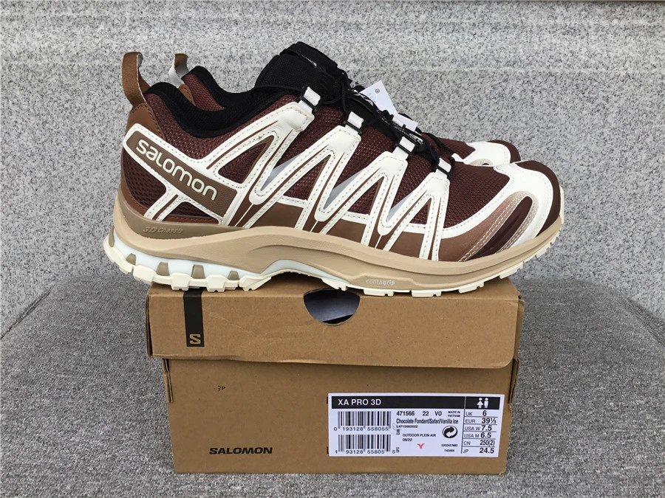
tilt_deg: -20.2
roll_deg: -0.6
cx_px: 332
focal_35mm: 31
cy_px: 249
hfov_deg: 58.4
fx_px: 596
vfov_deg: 45.4
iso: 25
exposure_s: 1/181
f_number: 2.4
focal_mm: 3.3
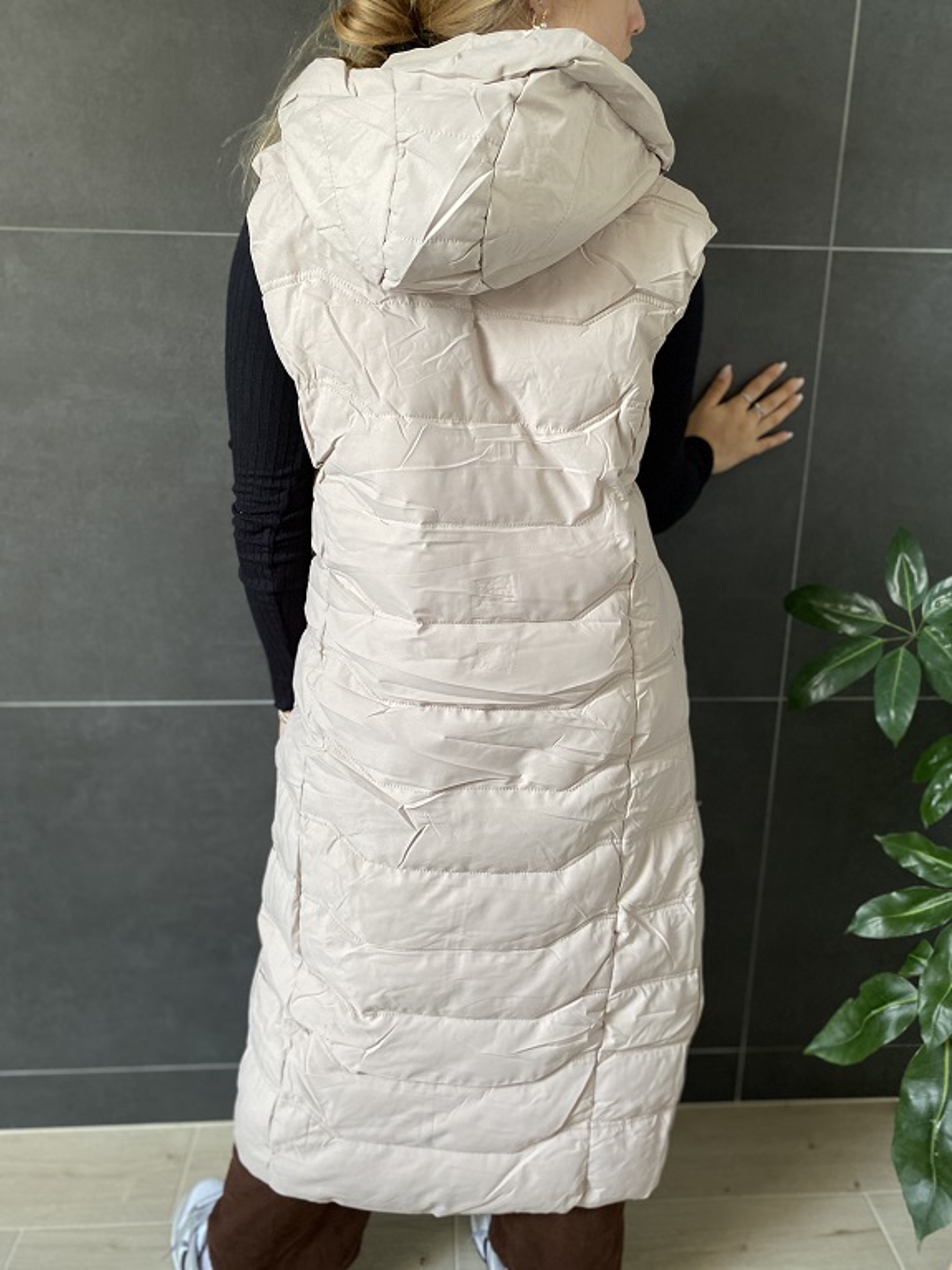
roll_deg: -0.8
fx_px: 954
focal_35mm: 26
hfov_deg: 53.1
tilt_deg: -16.9
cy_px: 635
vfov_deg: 67.3
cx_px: 476
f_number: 1.8
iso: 200
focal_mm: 4.25
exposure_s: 1/60
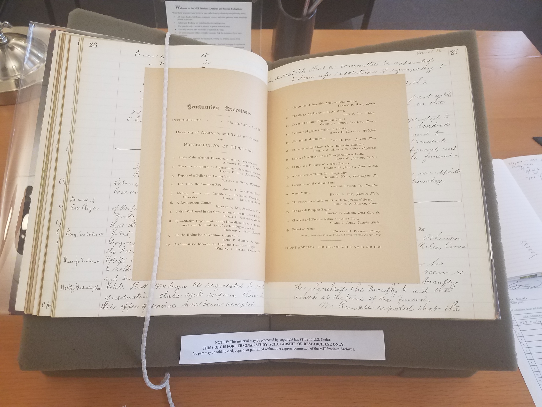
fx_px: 407
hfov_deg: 67.3
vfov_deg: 53.1
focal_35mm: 26
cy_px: 204
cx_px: 271
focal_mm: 4.2
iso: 100
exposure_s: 1/60
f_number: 1.7
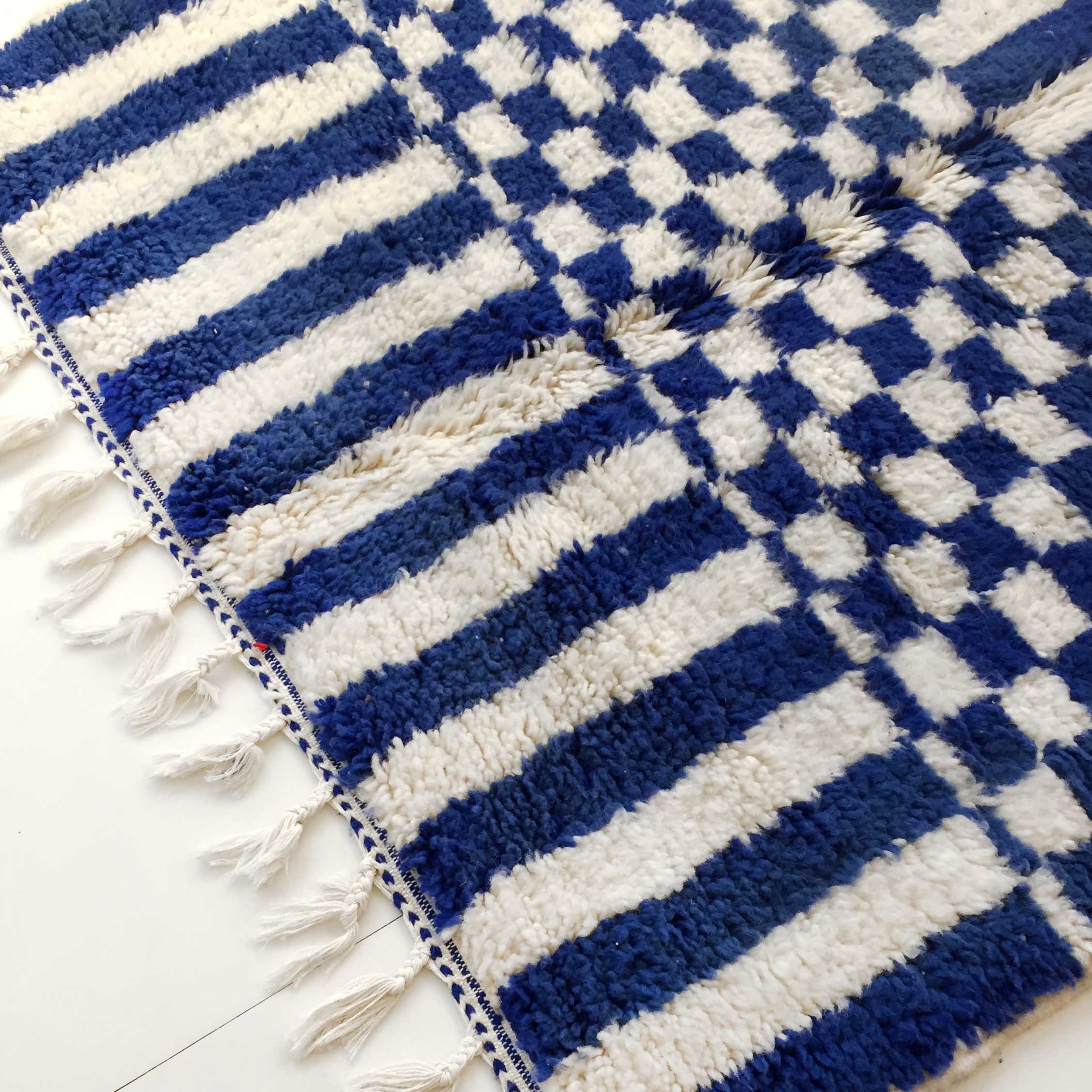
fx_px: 1321
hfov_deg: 44.9
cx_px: 545
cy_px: 634
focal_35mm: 37
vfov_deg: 44.8
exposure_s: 1/33
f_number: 2.2
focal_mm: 4.15
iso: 125
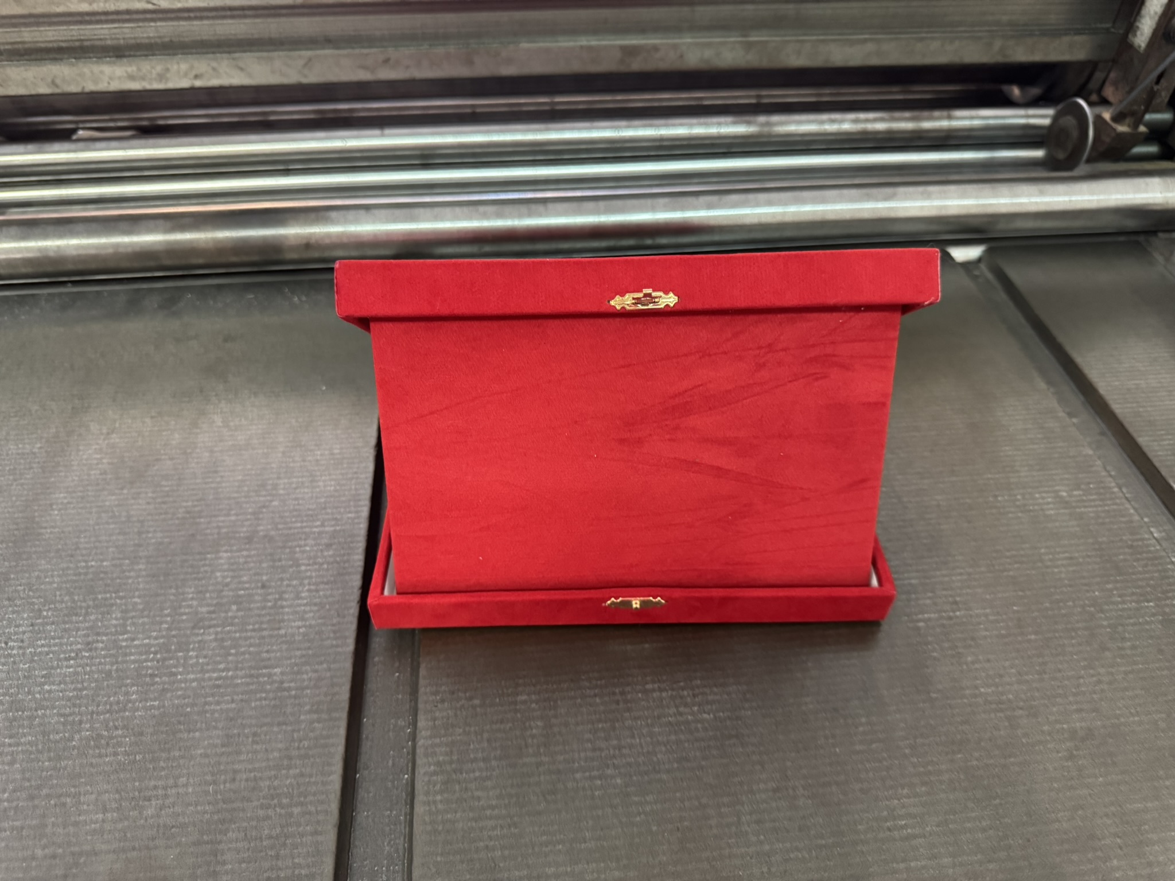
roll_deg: -0.1
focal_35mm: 24
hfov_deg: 71.6
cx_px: 588
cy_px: 440
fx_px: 815
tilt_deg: -44.7
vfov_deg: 56.8
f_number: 1.78
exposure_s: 1/50
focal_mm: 6.76
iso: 800
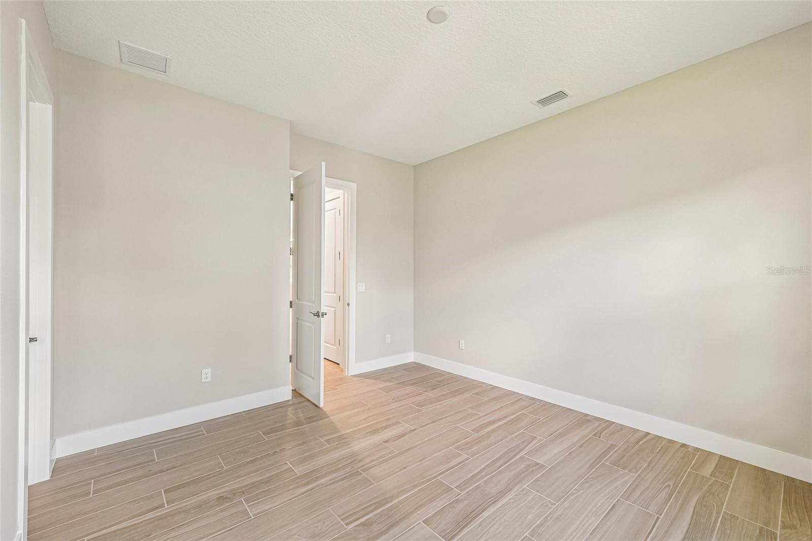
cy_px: 270
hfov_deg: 104.3
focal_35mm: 14
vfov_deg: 81.2
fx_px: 316
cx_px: 406
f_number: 8
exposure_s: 1/15
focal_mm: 14
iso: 400
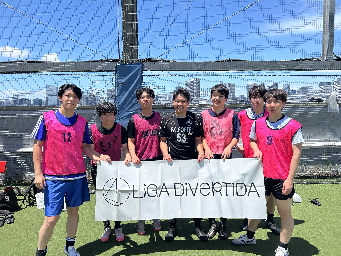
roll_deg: +0.9
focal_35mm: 26
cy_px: 128
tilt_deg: -4.7
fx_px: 256
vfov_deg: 53.1
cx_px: 170
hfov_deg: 67.3
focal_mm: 5.7
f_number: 1.5
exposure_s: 1/3356
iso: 50
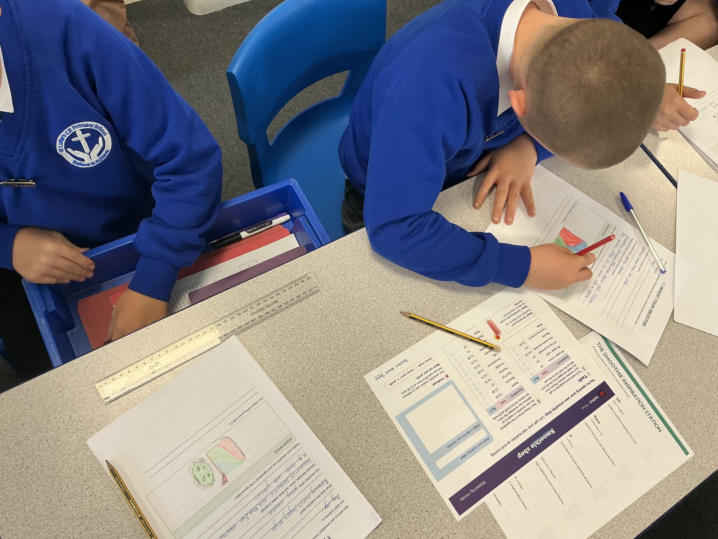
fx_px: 602
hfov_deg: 61.7
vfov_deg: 48.2
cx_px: 359
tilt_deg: -63.7
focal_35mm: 29
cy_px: 270
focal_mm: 3
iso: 50
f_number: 1.8
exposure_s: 1/60
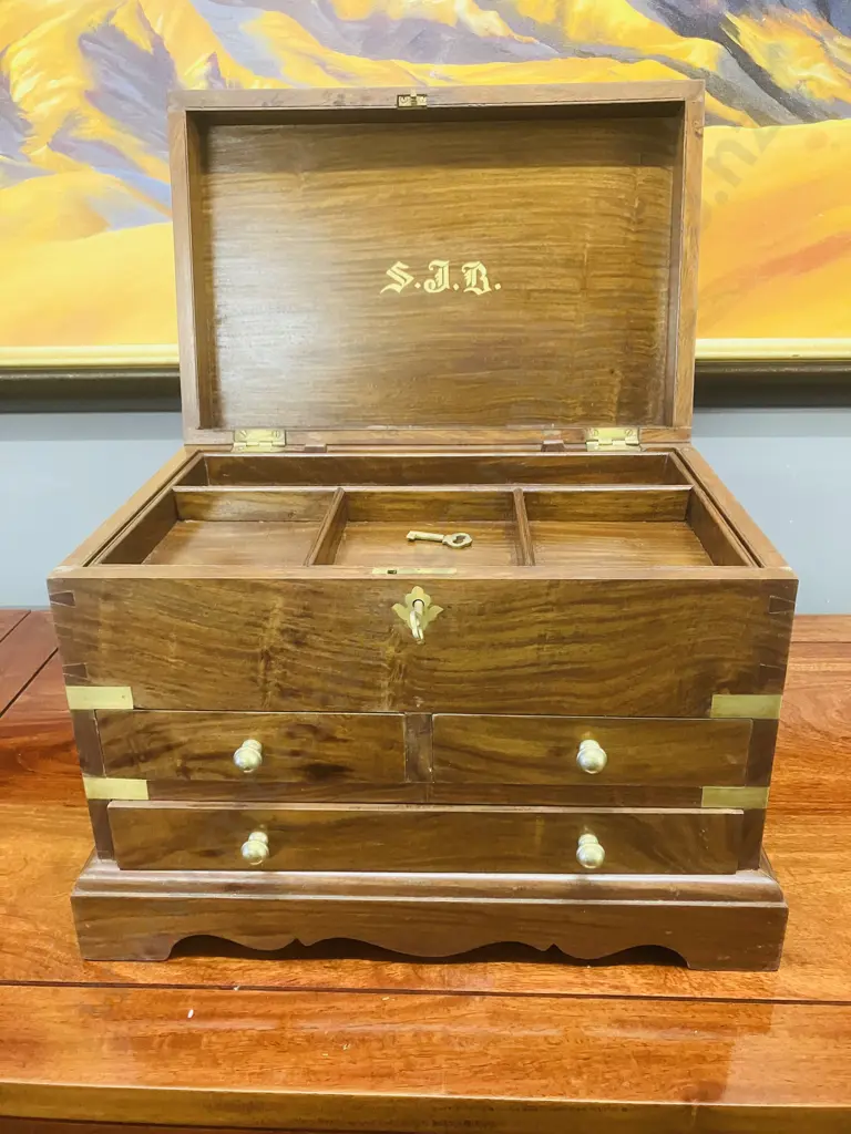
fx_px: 918
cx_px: 426
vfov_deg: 63.4
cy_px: 567
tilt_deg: -21.2
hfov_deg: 49.7
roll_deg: +1.2
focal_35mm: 28
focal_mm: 3.99
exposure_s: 1/33
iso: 250
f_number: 1.8
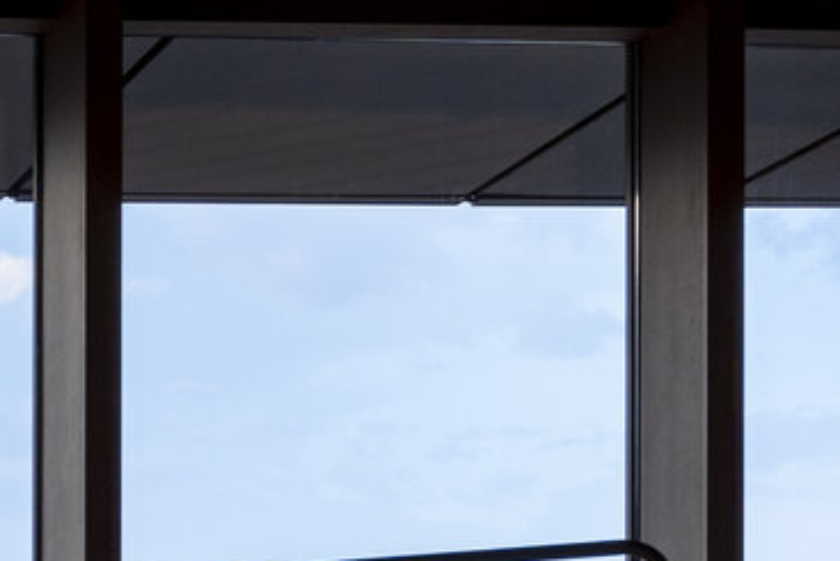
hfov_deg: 10.3
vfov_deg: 7.6
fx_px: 4038
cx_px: -1144
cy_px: 1093
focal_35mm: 173
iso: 100
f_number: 9
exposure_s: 1/6
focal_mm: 31
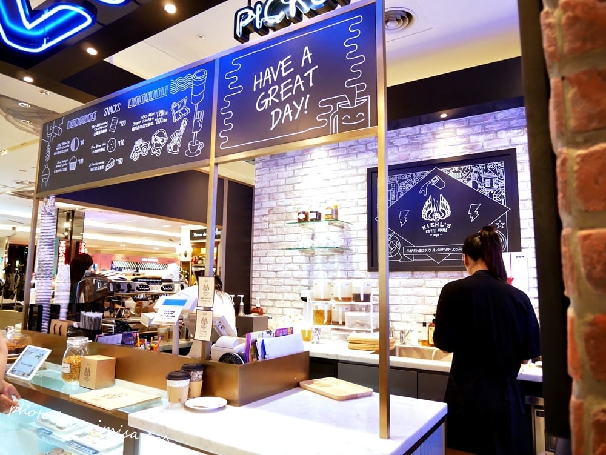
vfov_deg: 56.9
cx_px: 303
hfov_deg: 71.6
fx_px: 420
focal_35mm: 24
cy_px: 228
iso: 640
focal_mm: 12
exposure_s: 1/60
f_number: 3.5
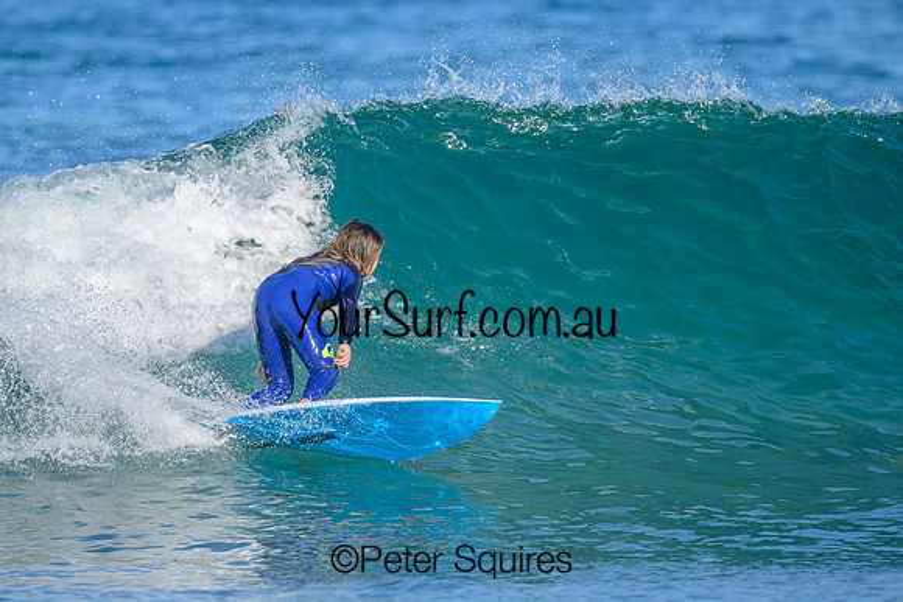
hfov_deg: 2.0
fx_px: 25328
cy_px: 222
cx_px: 363
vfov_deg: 1.4
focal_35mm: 1010
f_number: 6.3
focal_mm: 800
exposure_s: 1/2000
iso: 360
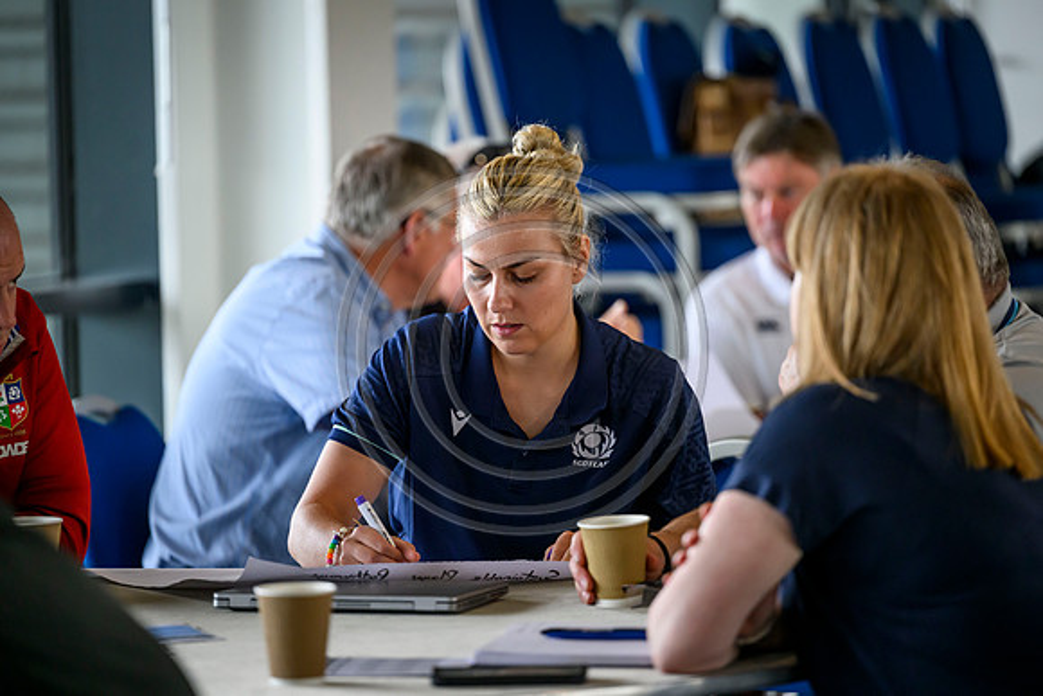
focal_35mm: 200
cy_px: 348
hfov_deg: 10.3
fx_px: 5796
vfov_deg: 6.9
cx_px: 522
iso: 2500
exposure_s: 1/800
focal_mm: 200
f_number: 2.8
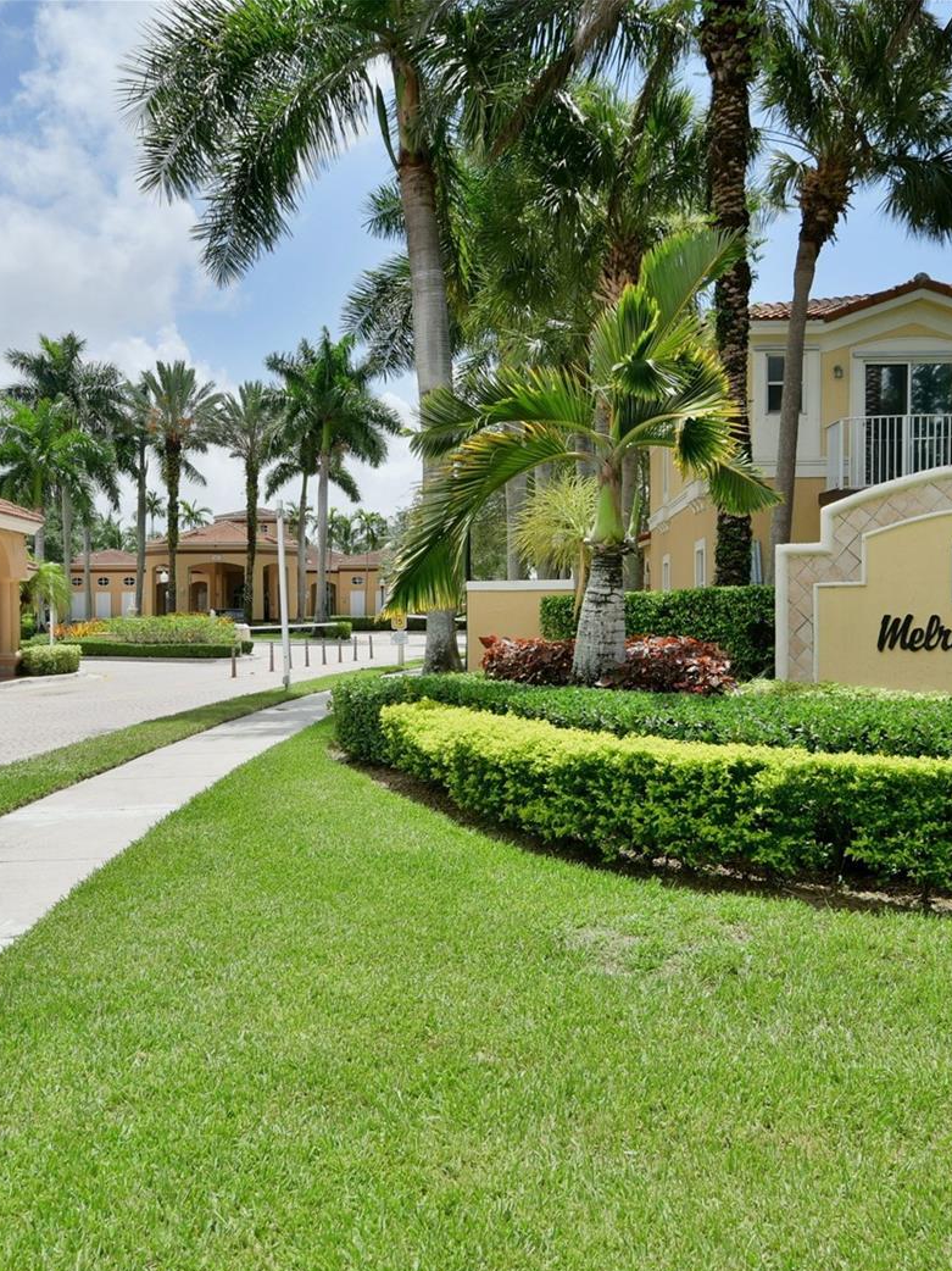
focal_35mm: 31
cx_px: 488
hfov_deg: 45.4
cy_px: 649
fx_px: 1137
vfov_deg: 58.4
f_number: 8
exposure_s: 1/250
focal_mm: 14
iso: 100
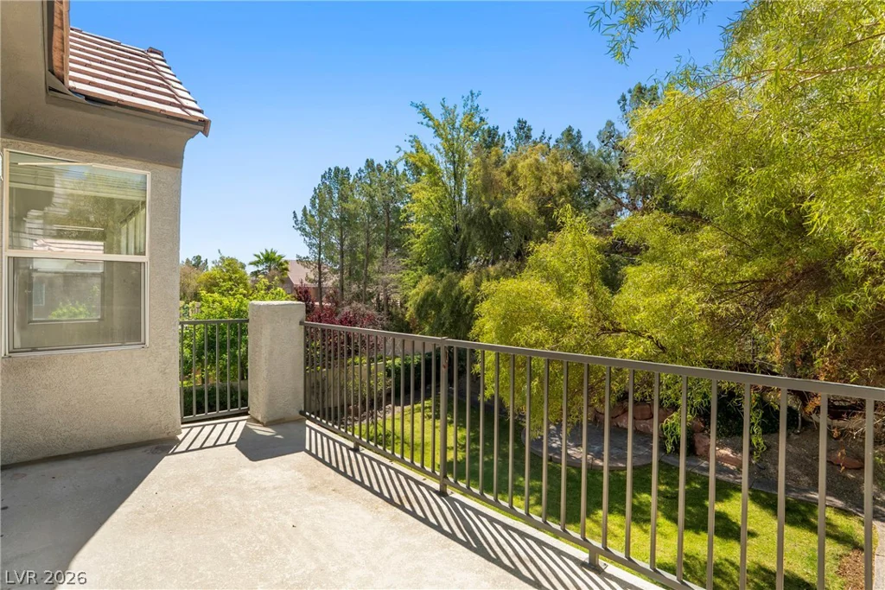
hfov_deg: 93.3
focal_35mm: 17
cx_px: 442
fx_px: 418
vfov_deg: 70.5
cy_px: 295
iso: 800
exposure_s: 1/125
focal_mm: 17
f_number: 9
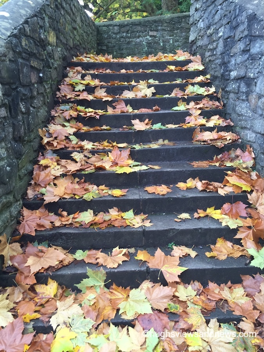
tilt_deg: -16.7
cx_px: 132
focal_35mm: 29
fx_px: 295
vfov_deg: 61.7
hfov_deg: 48.2
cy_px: 176
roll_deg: -0.8
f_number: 2.2
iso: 32
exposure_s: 1/50
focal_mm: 4.15
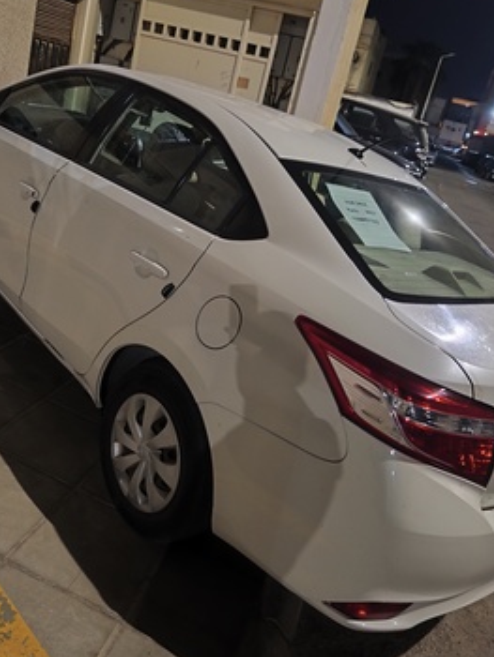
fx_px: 570
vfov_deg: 59.7
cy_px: 281
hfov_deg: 46.8
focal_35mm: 30
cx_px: 224
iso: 4000
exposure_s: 1/20
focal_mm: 6.18
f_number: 1.65
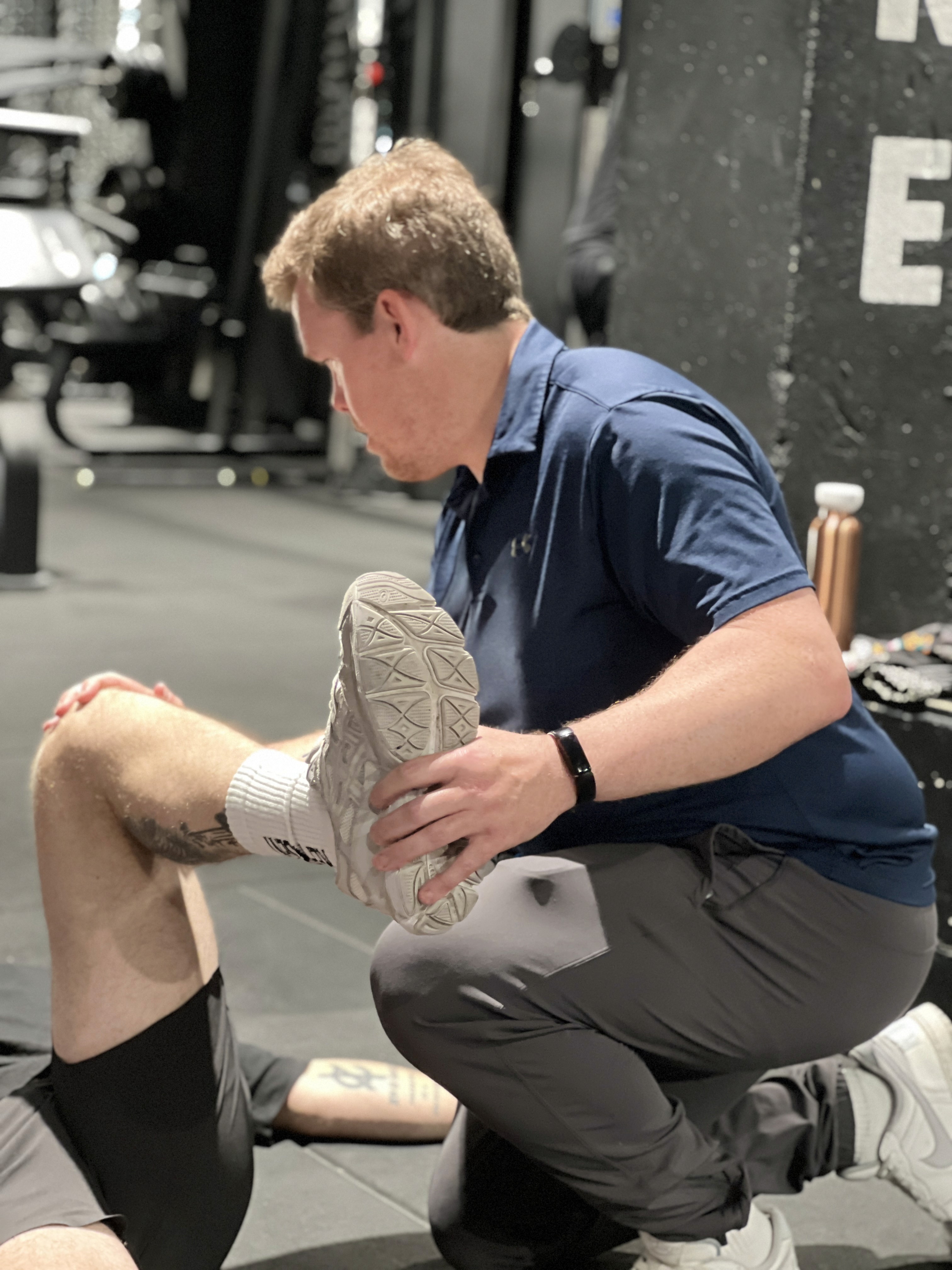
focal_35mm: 77
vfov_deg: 25.3
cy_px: 635
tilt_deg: -7.4
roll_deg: -3.6
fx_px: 2824
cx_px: 476
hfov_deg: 19.1
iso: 640
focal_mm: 9
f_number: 2.8
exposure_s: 1/14
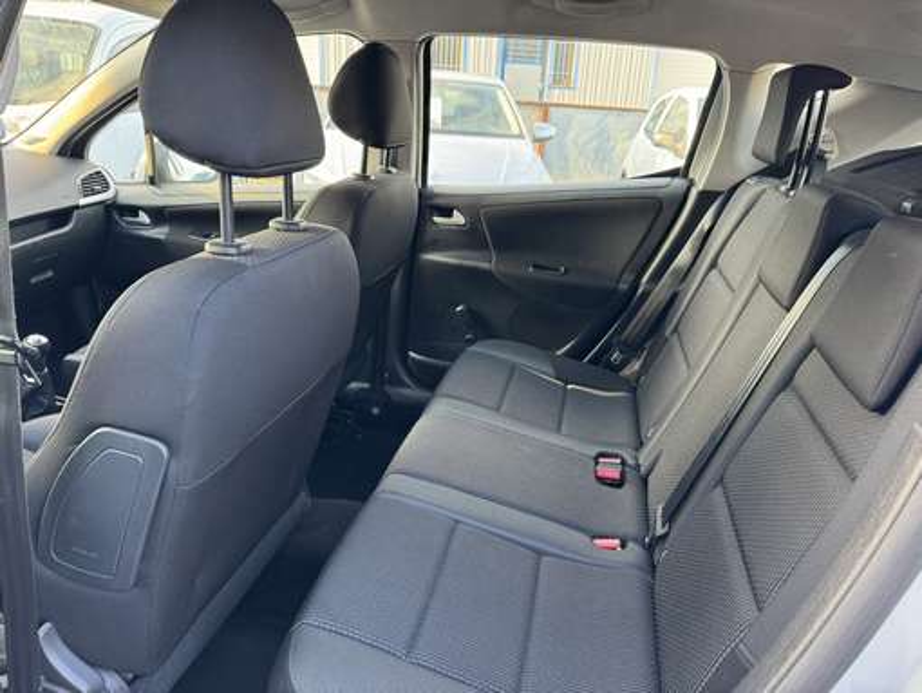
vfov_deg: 56.9
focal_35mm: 24
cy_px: 346
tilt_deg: -21.1
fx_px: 640
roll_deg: -2.6
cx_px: 461
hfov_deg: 71.6
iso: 200
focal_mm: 6.86
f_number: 1.78
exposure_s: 1/85
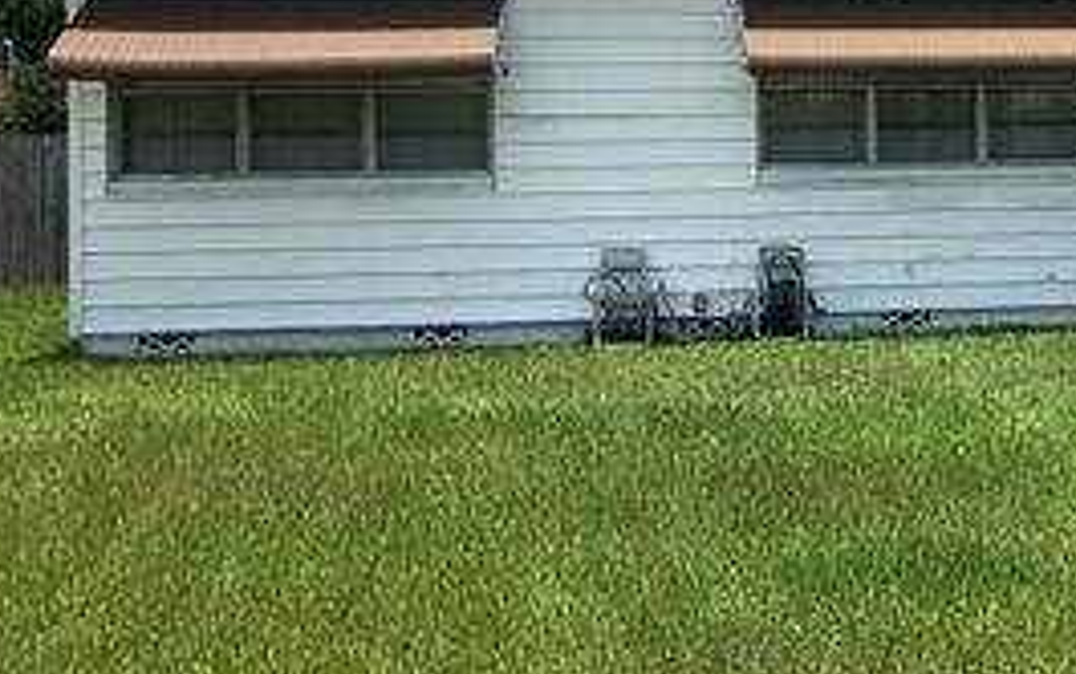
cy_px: 148
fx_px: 1643
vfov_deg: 22.9
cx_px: 950
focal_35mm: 56
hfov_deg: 34.4
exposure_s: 1/2558
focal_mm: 3.99
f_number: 1.8
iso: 20
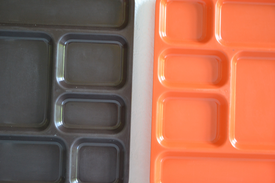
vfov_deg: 25.1
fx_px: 412
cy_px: 92
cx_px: 138
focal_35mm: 54
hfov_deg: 36.9
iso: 1100
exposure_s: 1/15
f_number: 5
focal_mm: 36
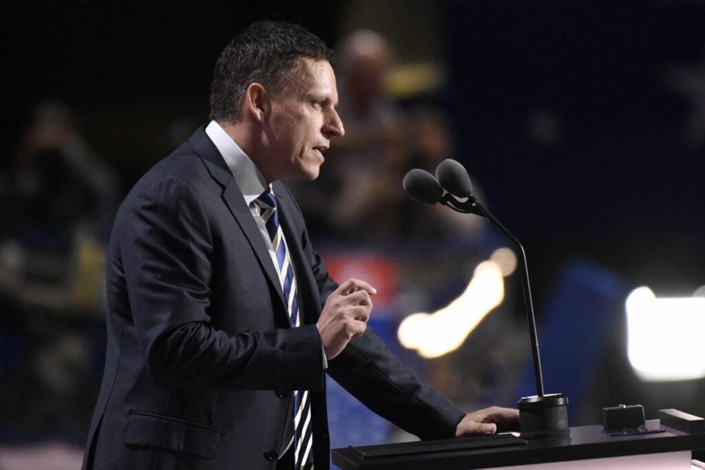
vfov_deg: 1.8
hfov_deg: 2.7
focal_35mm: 750
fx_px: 14689
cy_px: 235
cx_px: 352
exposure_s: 1/640
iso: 10000
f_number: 5.6
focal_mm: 500
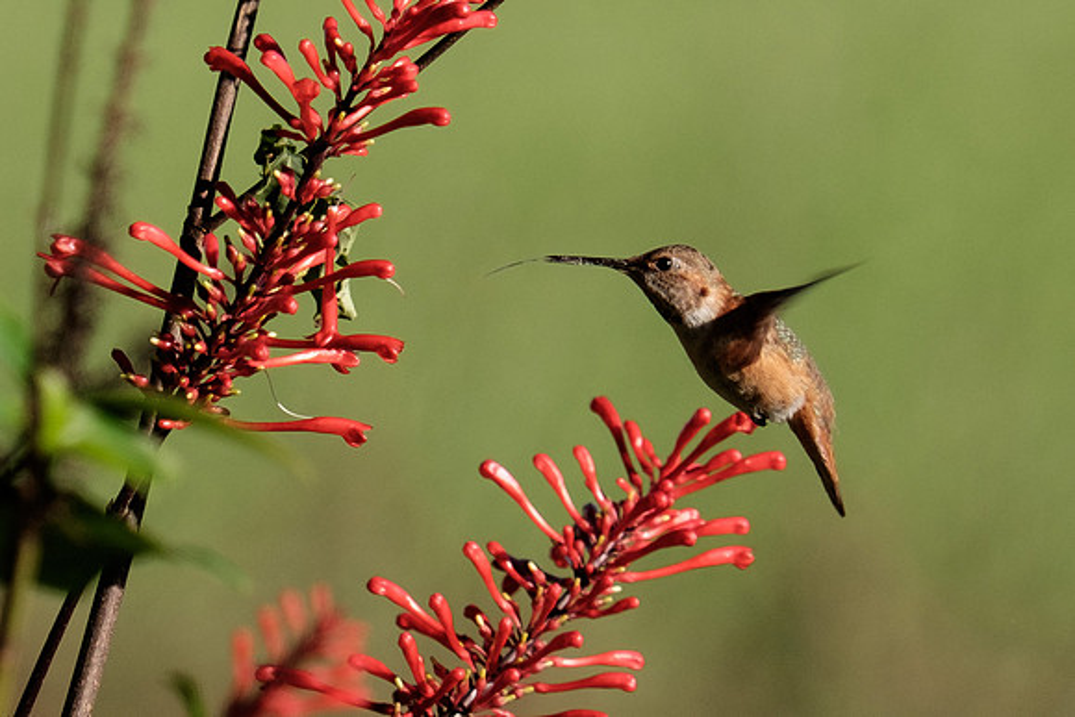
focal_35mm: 774
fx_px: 23130
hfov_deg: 2.7
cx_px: 375
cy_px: 236
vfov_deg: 1.8
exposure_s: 1/1600
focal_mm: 200
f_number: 4.8
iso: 200
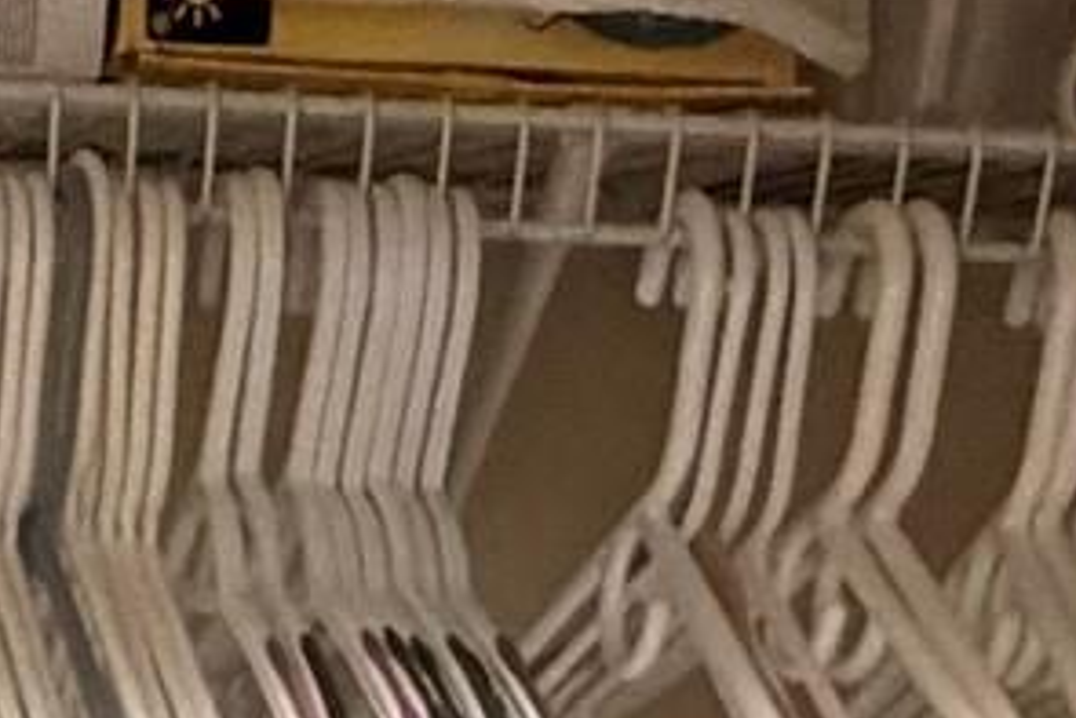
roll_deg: -1.7
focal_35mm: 101
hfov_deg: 19.2
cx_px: -157
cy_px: 1720
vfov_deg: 11.3
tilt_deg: -23.3
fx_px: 3020
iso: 1000
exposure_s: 1/60
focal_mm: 2.22
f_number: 2.2
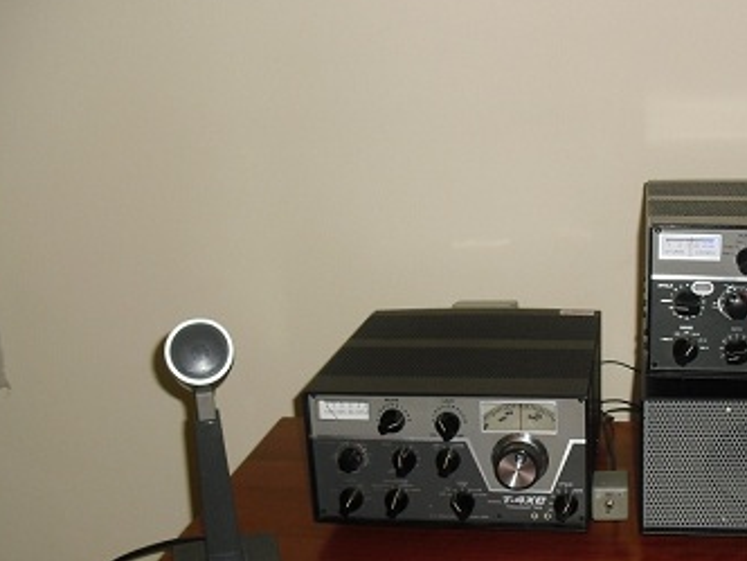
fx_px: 1122
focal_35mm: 52
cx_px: 515
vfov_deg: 28.0
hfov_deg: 36.3
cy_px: 336
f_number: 3.1
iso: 100
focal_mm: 6.3
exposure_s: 1/60
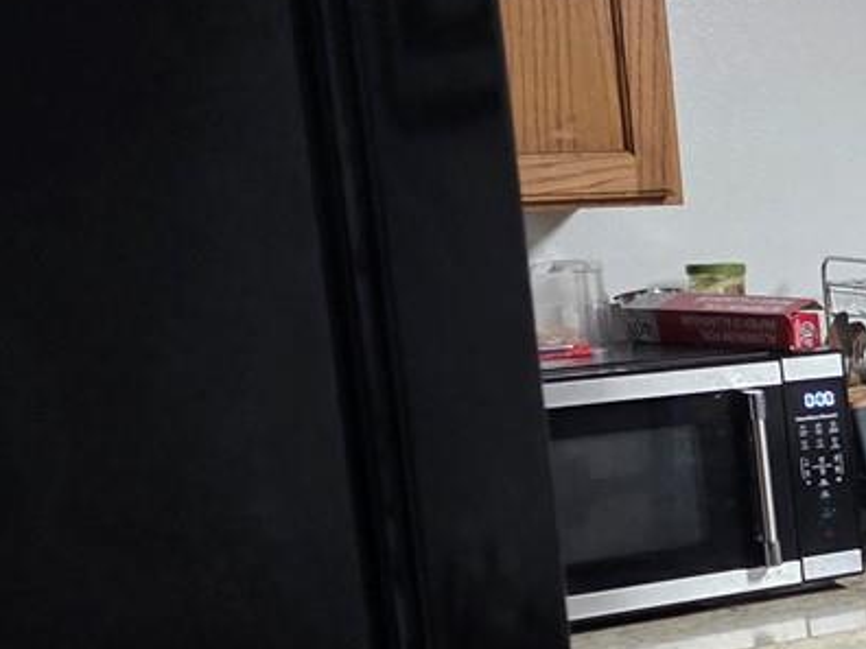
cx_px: 1710
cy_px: 546
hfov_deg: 16.4
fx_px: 2327
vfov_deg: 15.8
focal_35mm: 93
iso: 400
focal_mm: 6.3
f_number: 1.7
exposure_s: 1/120
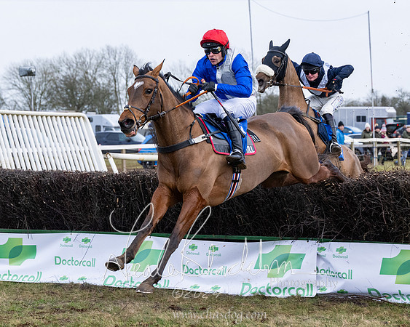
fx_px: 1678
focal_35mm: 138
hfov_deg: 13.9
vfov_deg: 11.2
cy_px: 167
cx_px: 191
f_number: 4
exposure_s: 1/1250
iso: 800
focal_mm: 70
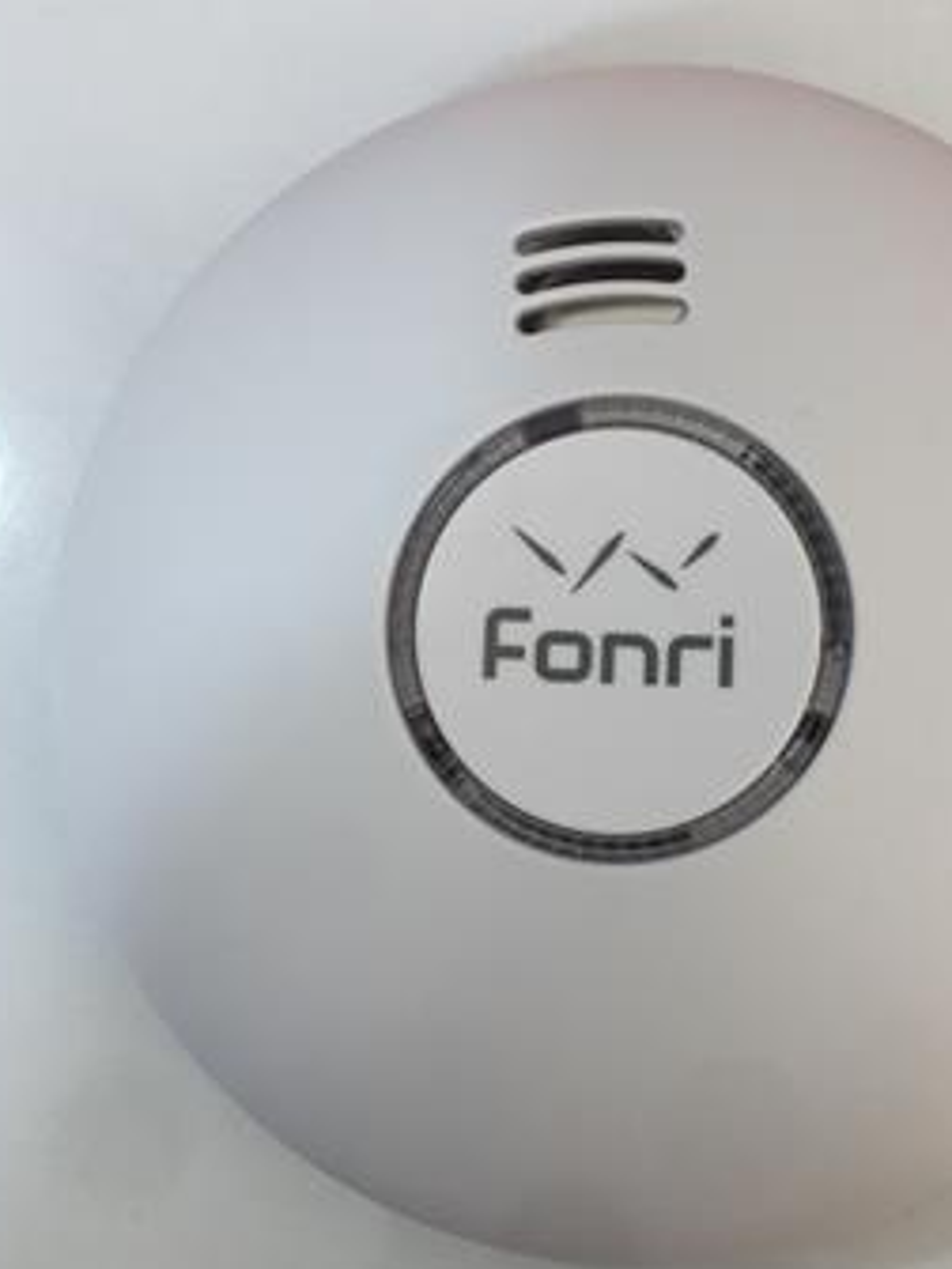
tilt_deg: -77.4
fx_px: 1687
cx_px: 642
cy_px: 546
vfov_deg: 41.1
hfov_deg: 31.3
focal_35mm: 46
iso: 32
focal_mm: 4.15
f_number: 2.2
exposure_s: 1/50
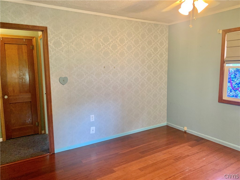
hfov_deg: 67.3
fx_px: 180
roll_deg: +0.3
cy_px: 90
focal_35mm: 26
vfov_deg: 53.1
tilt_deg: -6.3
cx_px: 120
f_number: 1.8
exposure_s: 1/60
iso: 250
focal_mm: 4.25
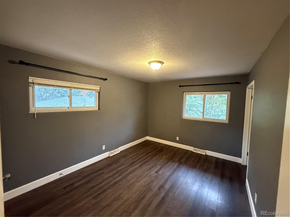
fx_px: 117
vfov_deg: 85.7
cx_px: 145
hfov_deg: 102.1
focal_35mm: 14
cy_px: 108
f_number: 2.2
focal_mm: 2.22
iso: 800
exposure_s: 1/60
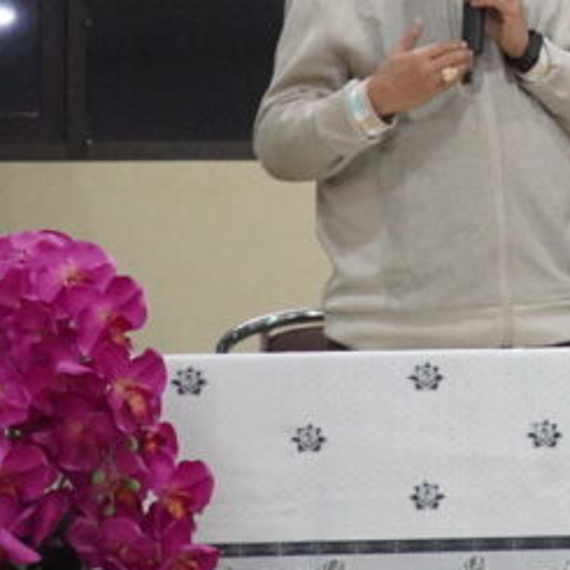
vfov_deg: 9.0
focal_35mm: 192
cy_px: -116
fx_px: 3577
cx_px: 1084
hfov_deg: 8.7
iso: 6400
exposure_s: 1/160
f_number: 4
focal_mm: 36
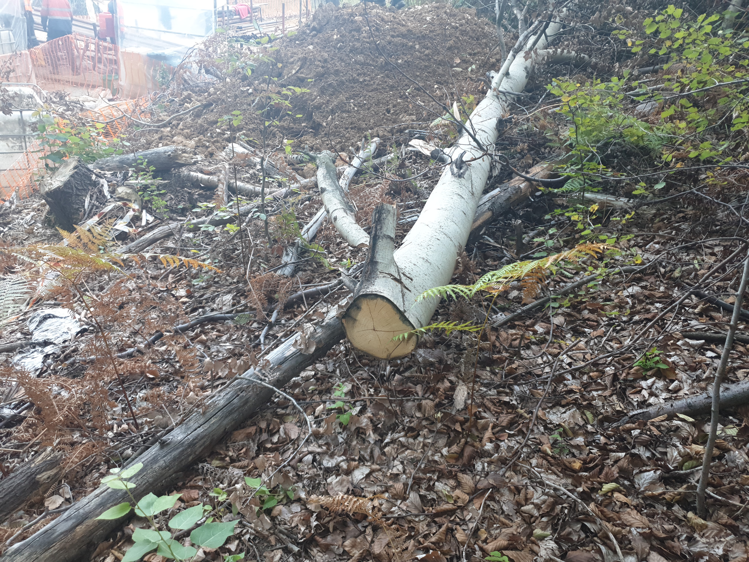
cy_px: 281
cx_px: 374
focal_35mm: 26
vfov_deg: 53.1
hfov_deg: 67.3
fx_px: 563
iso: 100
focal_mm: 4.3
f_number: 1.5
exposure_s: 1/50
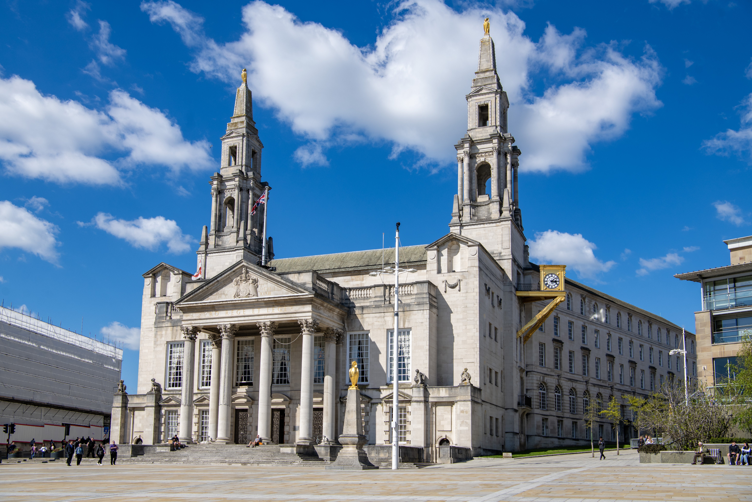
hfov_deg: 55.8
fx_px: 710
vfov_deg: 38.9
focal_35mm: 34
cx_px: 376
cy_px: 251
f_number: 7.1
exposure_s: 1/800
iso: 160
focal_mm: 34
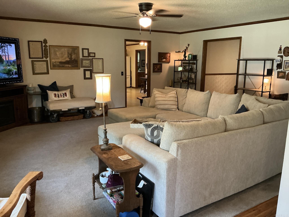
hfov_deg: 63.4
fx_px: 234
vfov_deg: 49.7
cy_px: 108
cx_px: 144
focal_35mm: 28
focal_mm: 3
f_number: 1.8
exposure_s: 1/40
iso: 250
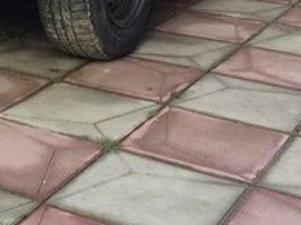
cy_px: -81
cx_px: -11
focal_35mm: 98
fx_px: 852
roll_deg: -0.6
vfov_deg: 14.4
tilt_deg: -9.4
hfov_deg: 19.4
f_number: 2.2
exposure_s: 1/152
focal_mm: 4.15
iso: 32
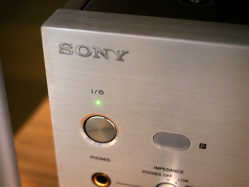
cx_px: 124
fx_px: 403
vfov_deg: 26.1
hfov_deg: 34.3
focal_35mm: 56
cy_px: 94
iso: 5000
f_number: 2.8
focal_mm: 28
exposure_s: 1/60
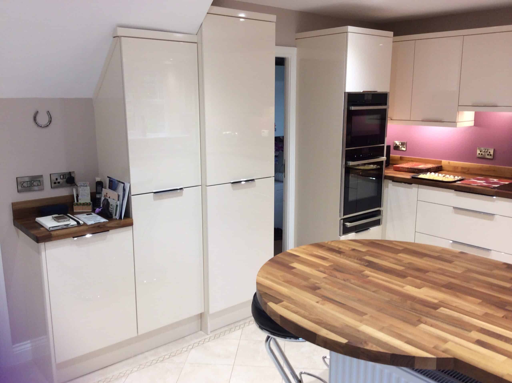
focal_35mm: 33
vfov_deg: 42.8
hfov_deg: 55.4
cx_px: 256
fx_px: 487
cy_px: 192
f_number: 2.4
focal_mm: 3.3
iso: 64
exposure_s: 1/25
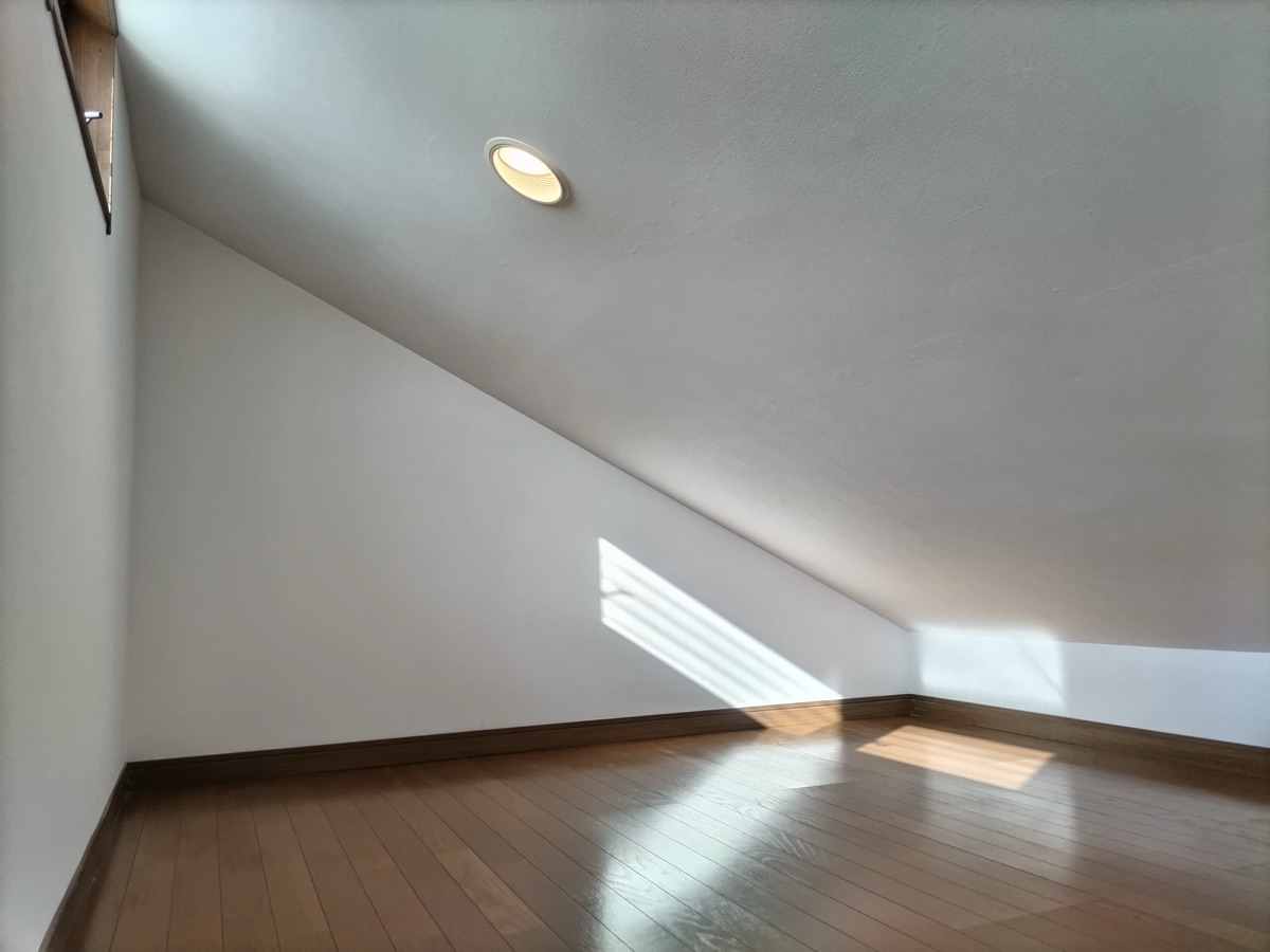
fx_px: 954
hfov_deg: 67.3
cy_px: 476
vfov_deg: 53.1
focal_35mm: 26
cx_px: 635
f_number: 1.79
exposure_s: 1/100
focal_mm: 4.8
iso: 144
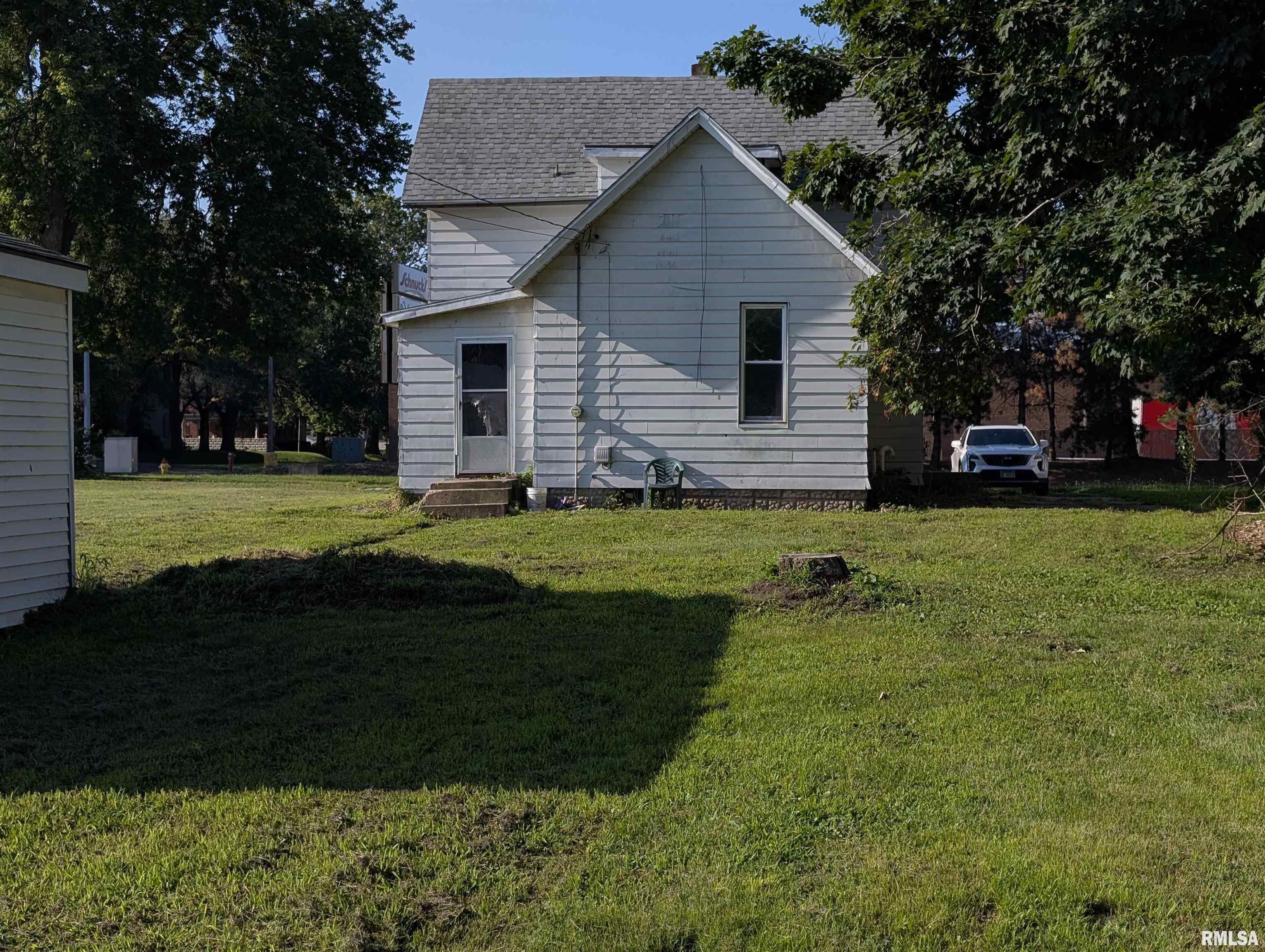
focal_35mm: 49
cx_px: 632
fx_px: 1793
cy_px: 476
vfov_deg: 29.7
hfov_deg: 38.9
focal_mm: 6.9
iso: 22
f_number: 1.68
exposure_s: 1/1905
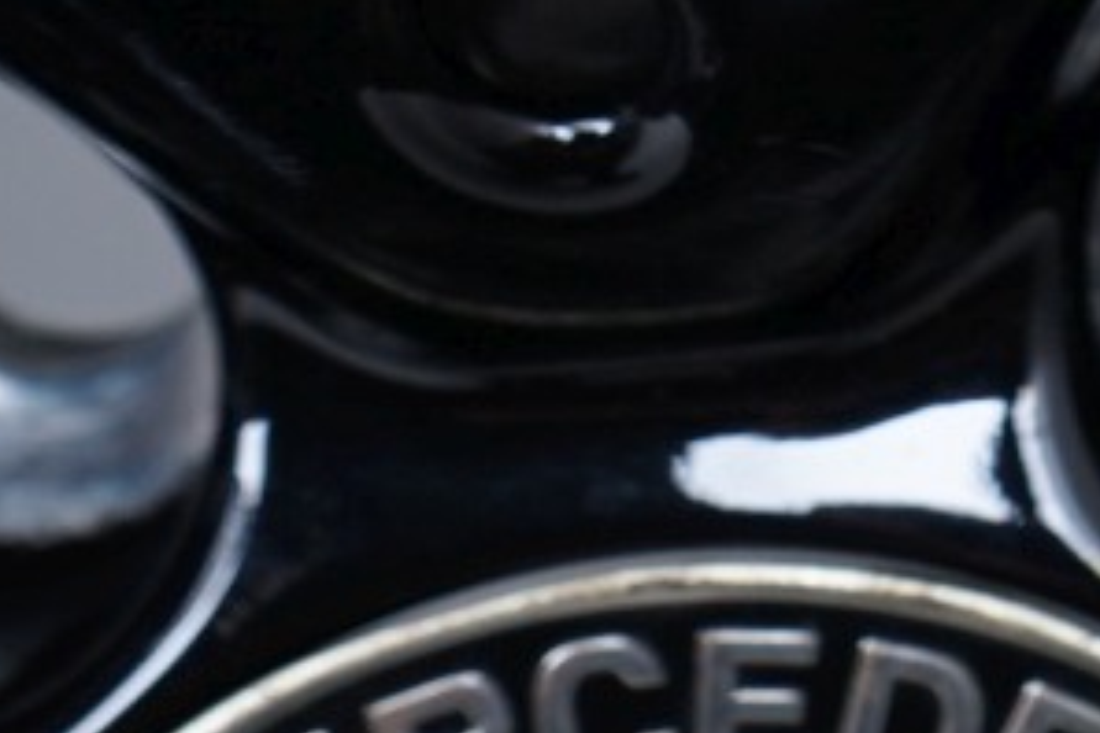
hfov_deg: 8.9
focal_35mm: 213
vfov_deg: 6.1
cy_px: -1198
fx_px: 6508
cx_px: 2530
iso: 250
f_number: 7.1
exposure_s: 1/125
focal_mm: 33
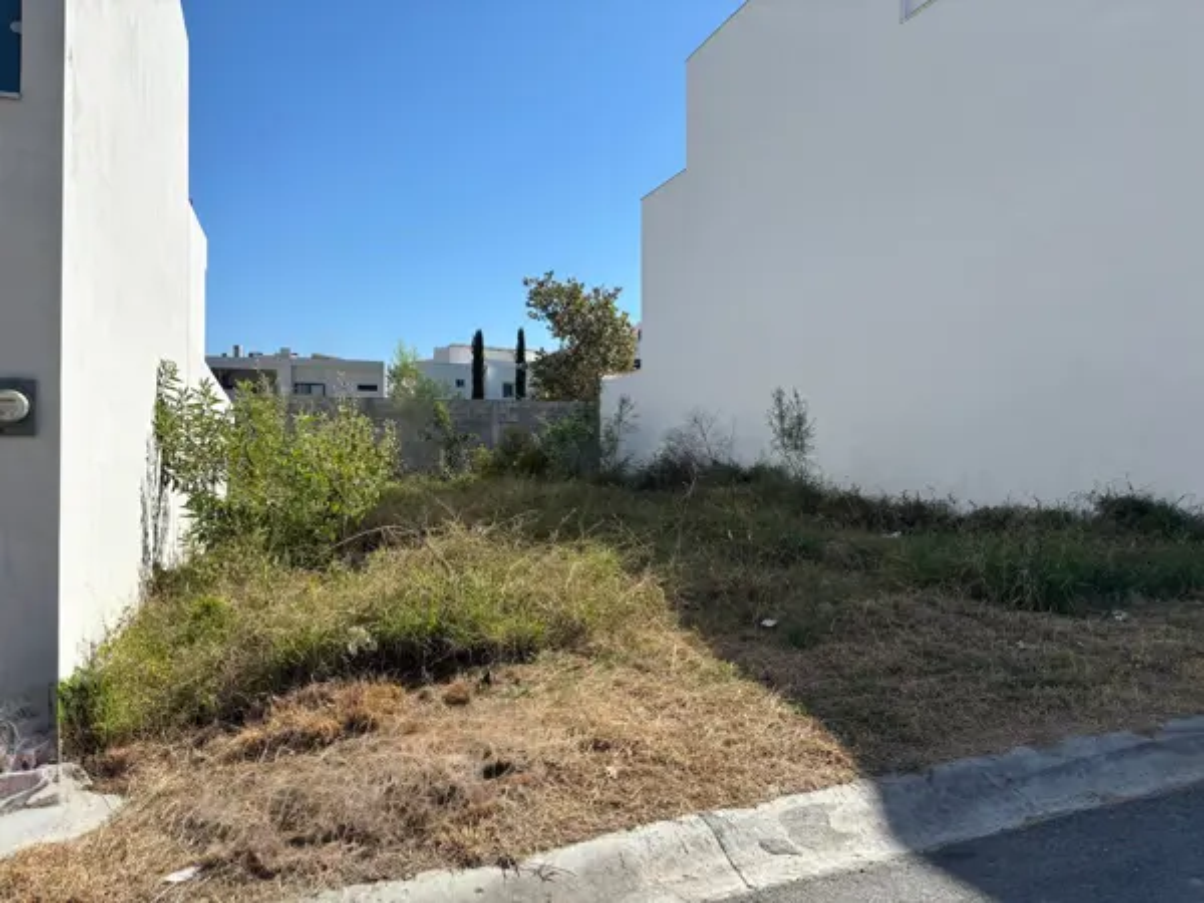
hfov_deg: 67.3
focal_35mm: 26
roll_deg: +0.3
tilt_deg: +1.0
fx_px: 904
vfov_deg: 53.1
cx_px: 602
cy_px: 452
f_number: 1.6
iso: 50
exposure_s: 1/3937
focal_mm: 5.96
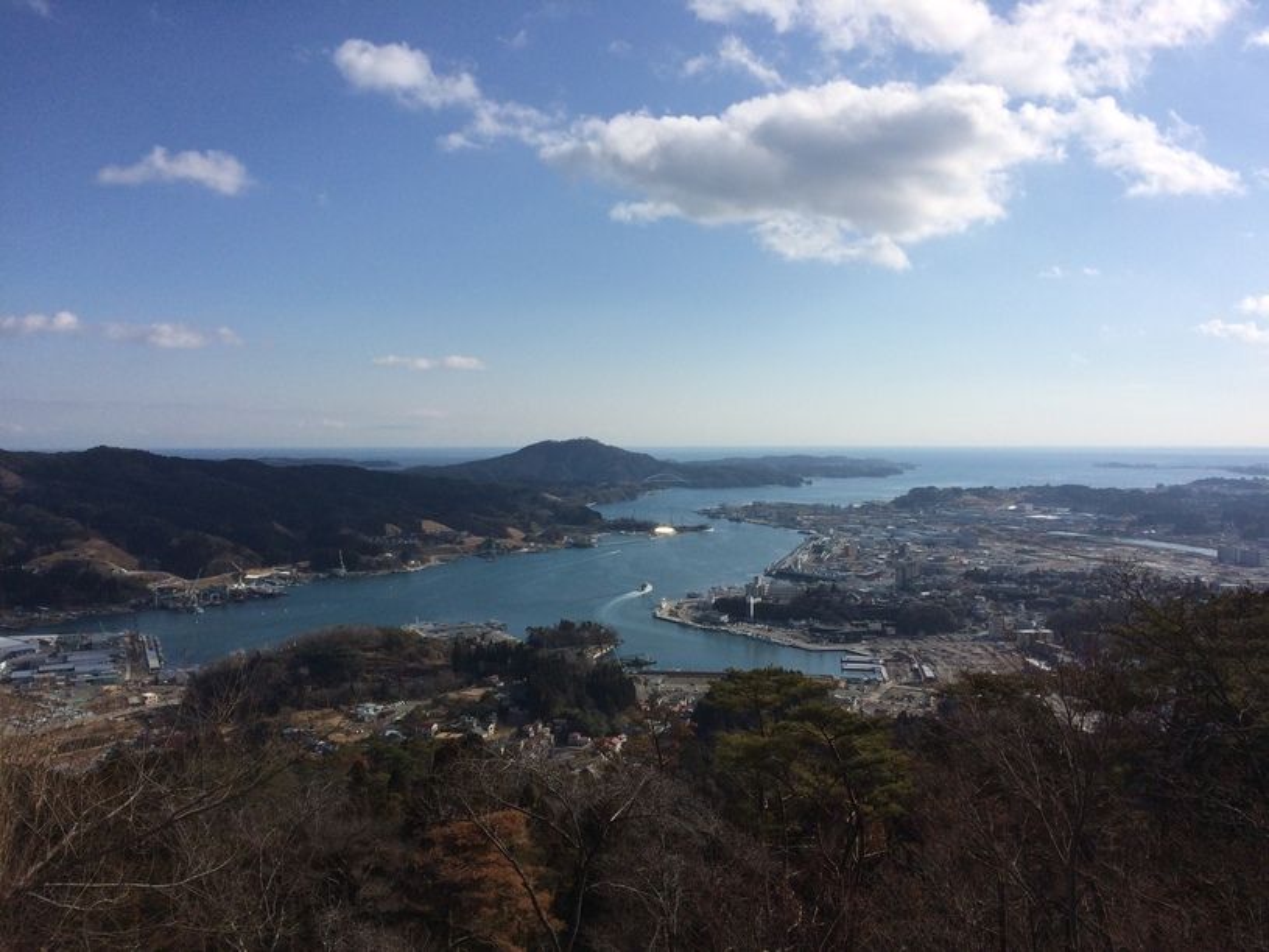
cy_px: 476
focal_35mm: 29
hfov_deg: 61.7
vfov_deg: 48.2
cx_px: 634
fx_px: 1063
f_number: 2.2
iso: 40
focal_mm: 4.15
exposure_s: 1/5882
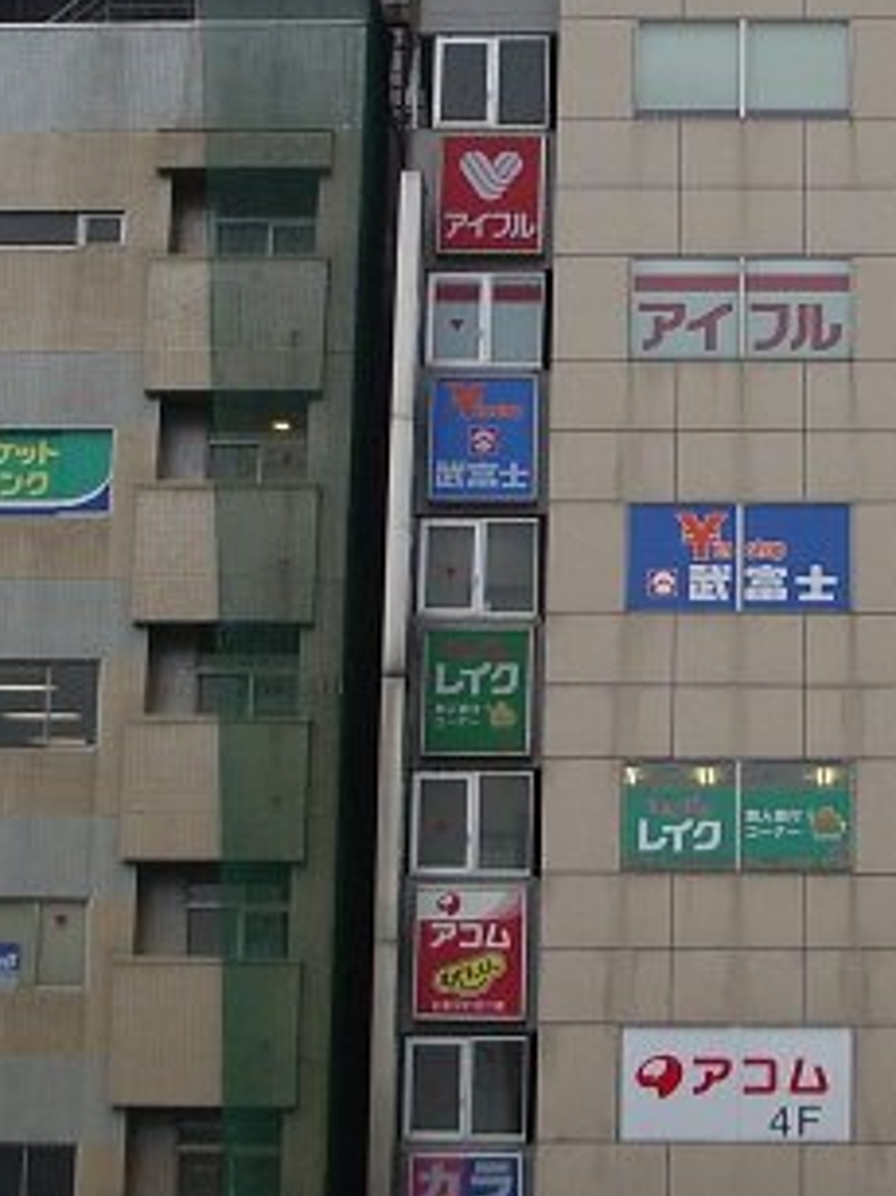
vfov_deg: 18.4
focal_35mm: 107
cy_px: 506
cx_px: 721
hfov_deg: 13.8
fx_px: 3695
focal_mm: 6.8
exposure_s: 1/200
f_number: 2.8
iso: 80
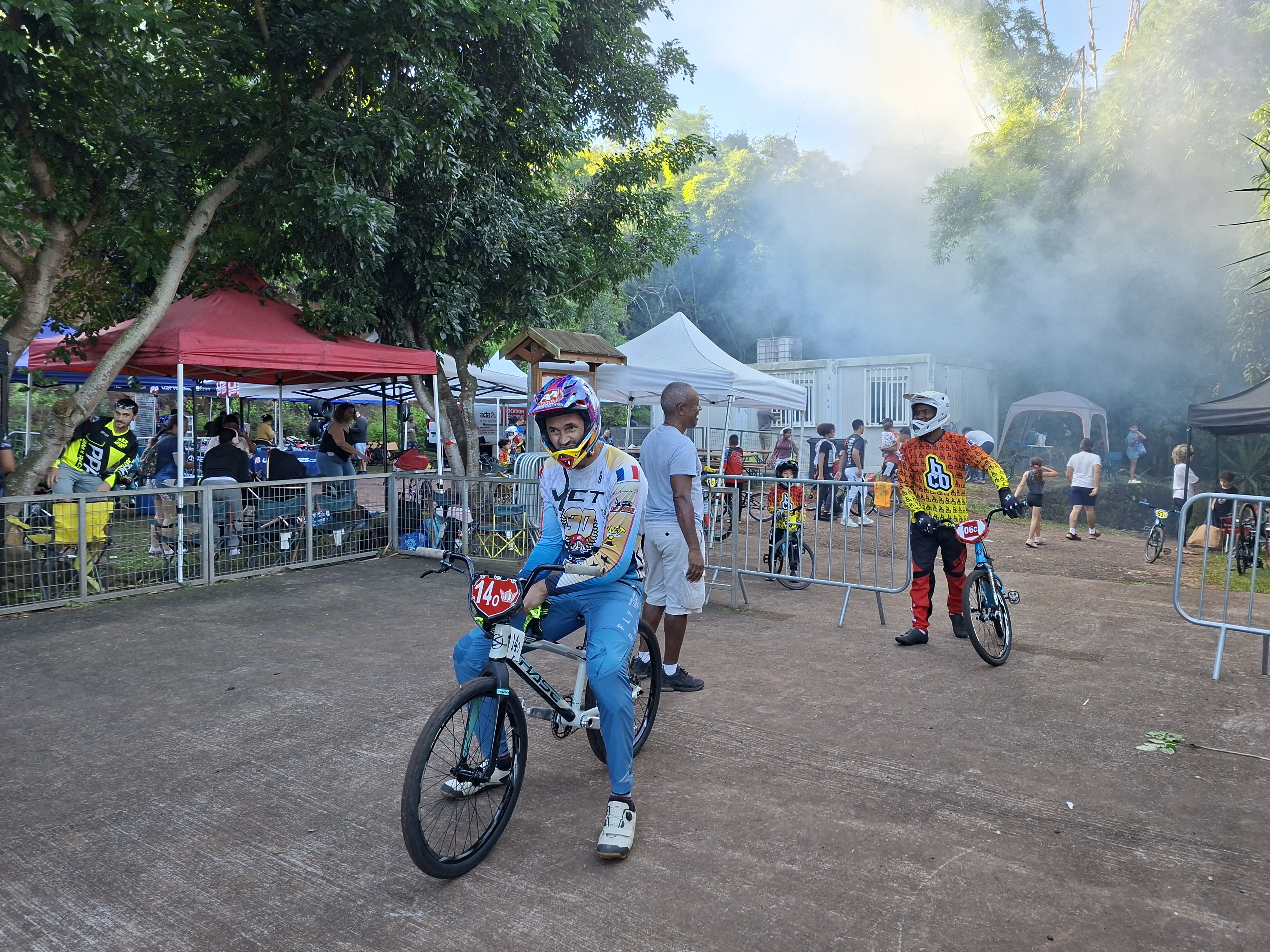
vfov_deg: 58.9
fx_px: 844
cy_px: 476
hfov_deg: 73.9
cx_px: 635
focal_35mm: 23
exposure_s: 1/123
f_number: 1.8
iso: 50
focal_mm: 5.54
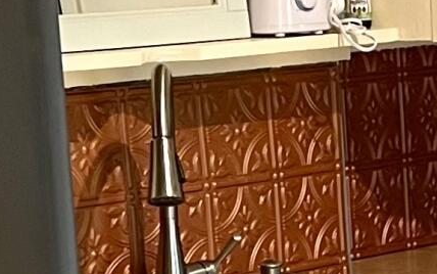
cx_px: 531
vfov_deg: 6.8
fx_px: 2300
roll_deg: +2.7
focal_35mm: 193
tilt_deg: -9.2
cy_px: 310
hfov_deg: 10.7
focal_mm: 5.7
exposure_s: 1/60
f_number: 1.5
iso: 100
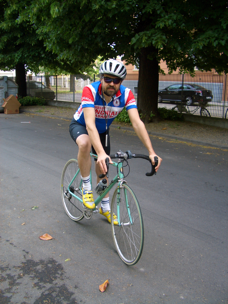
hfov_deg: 40.7
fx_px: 307
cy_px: 152
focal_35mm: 35
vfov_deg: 52.6
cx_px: 114
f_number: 2.6
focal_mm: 5.8
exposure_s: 1/100
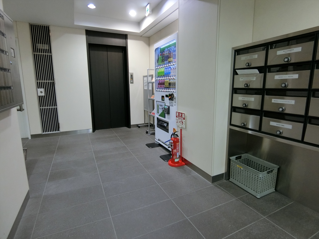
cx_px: 160
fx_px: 175
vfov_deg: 68.7
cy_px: 120
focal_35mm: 19
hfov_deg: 84.7
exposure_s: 1/60
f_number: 2.7
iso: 400
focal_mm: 4.06
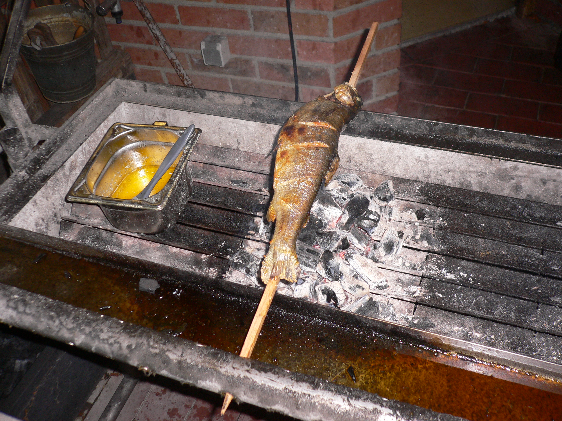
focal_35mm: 35
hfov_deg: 52.6
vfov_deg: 40.7
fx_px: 568
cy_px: 210
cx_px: 281
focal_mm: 5.8
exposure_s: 1/60
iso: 150
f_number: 2.8
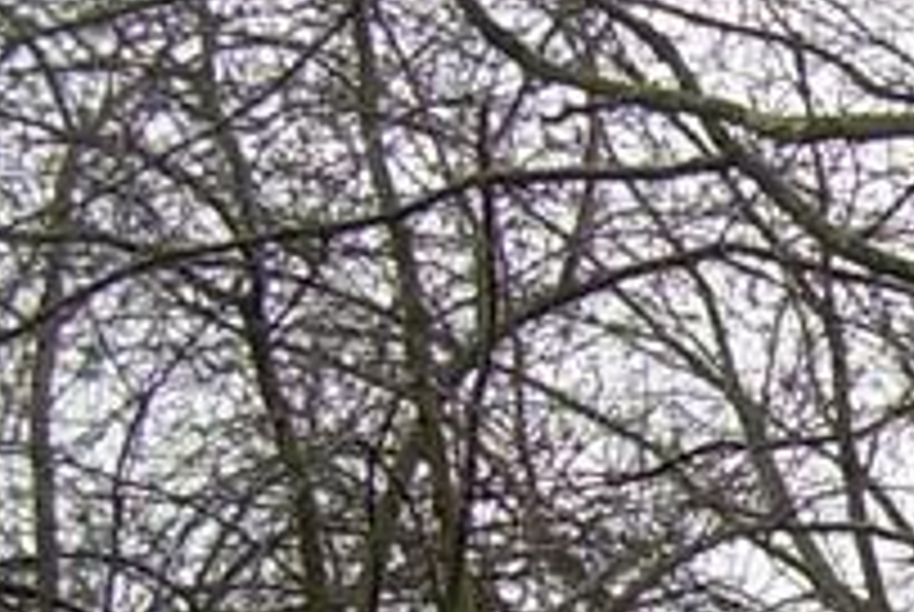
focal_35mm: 199
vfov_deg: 6.8
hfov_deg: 9.3
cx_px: 2166
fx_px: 5060
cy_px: 1017
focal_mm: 6.3
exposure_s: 1/50.4
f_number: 2.8
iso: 50
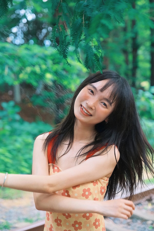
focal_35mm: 83
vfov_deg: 24.5
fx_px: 533
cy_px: 116
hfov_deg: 16.5
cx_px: 77
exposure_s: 1/250
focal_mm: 55
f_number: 2.8
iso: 800
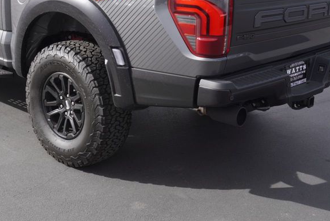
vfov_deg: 23.9
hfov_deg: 35.2
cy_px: 41
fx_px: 513
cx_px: 99
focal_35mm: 56
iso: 100
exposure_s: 1/200
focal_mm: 21
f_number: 6.3
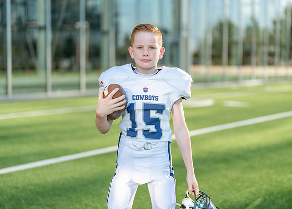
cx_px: 150
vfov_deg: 24.5
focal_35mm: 58
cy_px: 95
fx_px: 480
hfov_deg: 33.9
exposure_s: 1/2500
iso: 100
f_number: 1.2
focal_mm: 50
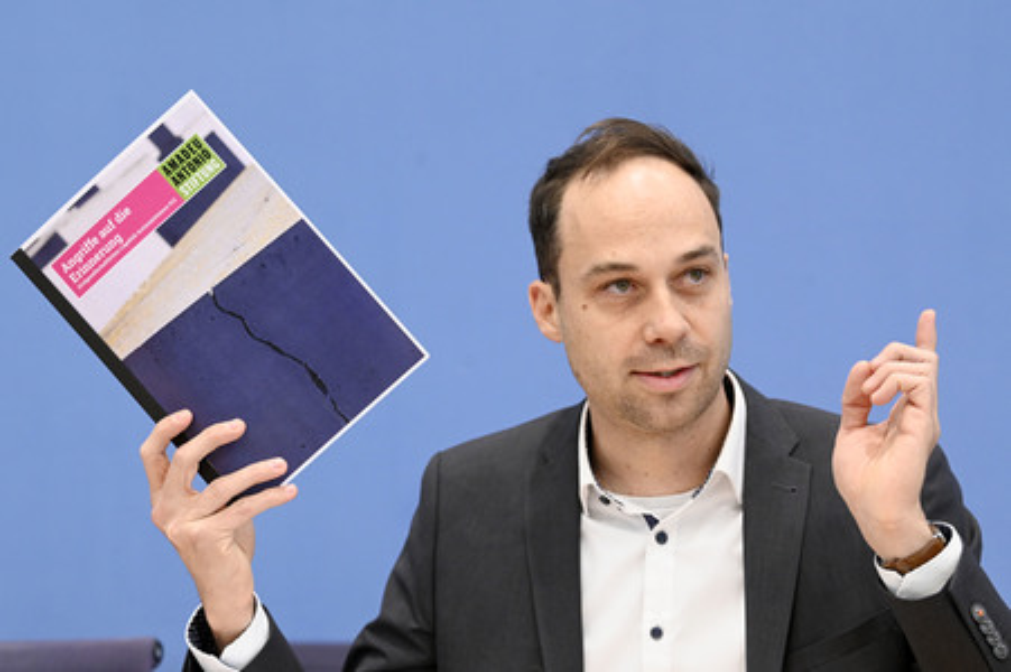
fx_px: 2806
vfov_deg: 13.7
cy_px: 336
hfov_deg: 20.4
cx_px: 506
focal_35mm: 100
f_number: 5.6
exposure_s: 1/500
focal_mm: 100
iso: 4000
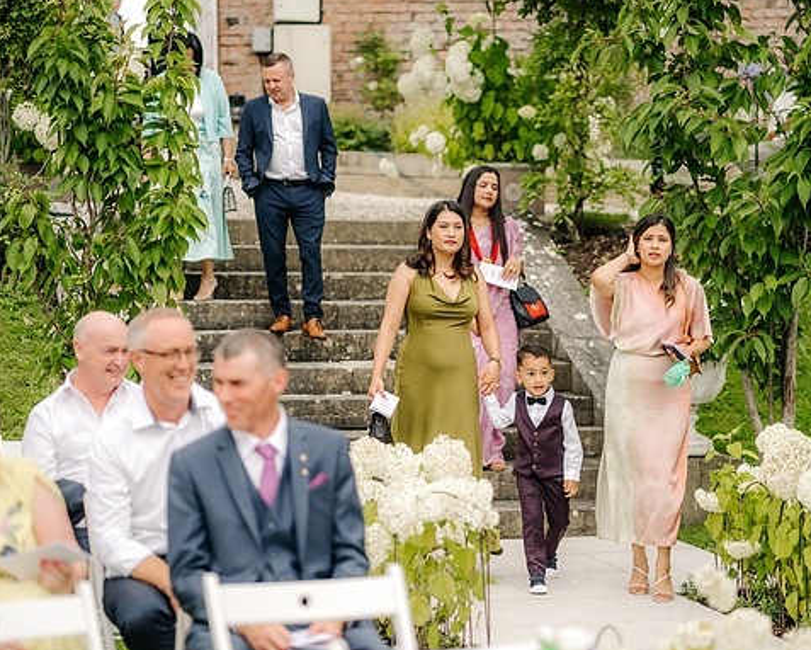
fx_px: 2329
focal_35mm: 97
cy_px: 324
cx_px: 462
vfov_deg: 15.9
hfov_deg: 19.7
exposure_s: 1/1250
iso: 100
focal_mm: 85
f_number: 2
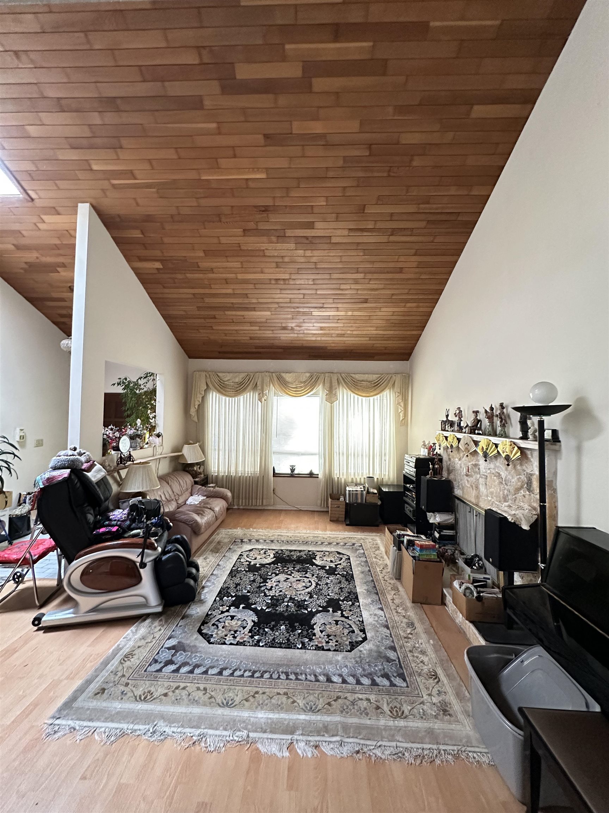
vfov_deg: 102.1
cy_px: 406
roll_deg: -0.8
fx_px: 328
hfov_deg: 85.7
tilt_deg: +1.8
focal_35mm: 14
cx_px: 304
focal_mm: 2.22
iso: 800
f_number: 2.2
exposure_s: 1/60
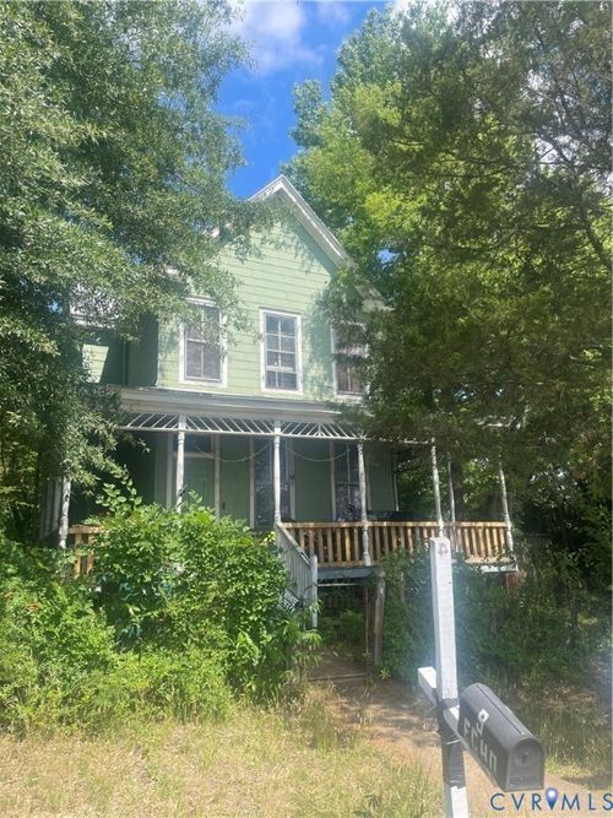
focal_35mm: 26
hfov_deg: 53.0
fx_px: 614
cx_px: 306
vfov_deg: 67.3
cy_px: 409
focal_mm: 4.2
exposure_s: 1/1490
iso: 32
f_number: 1.6
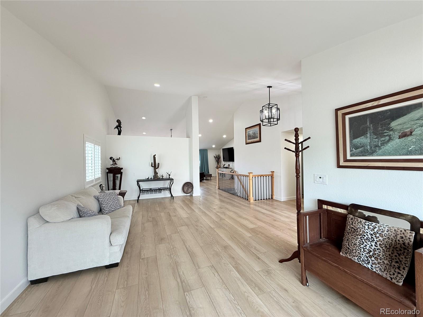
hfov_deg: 102.1
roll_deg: +0.8
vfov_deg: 85.7
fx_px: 171
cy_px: 158
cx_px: 212
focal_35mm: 14
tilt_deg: +0.9
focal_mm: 2.22
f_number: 2.2
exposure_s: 1/99
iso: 125
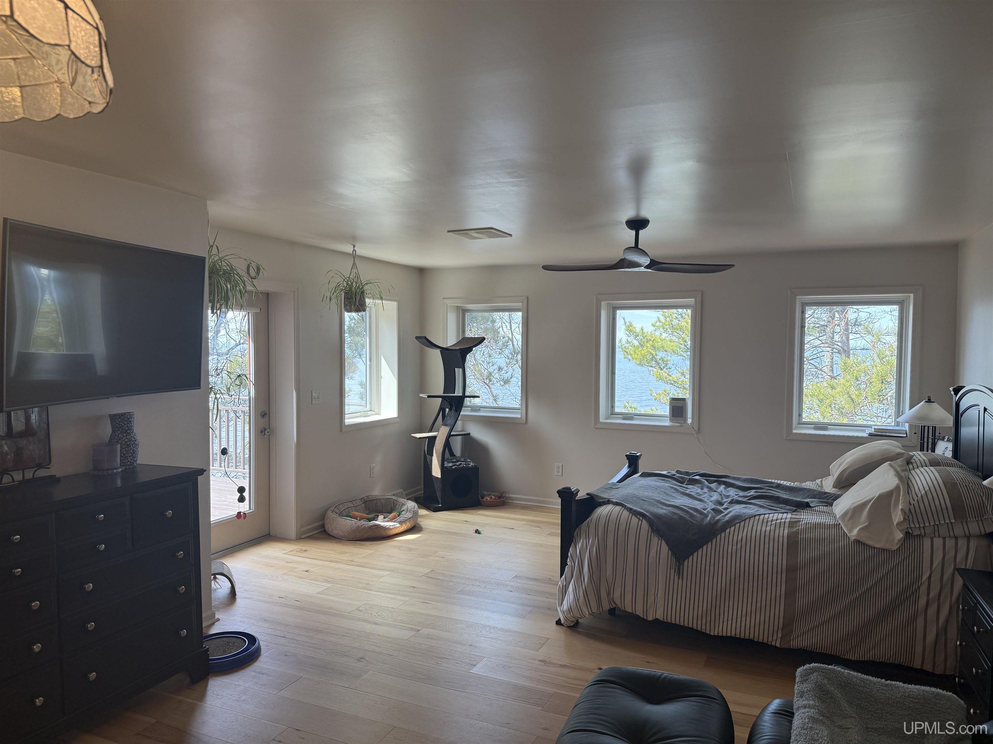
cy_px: 372
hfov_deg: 71.6
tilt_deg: -2.7
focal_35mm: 24
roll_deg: +0.2
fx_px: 688
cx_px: 496
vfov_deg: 56.8
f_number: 1.78
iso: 100
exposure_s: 1/245
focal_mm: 6.76
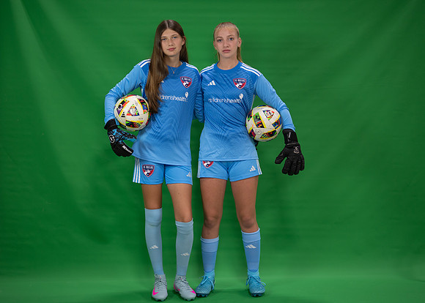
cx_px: 199
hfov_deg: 33.5
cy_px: 141
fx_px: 706
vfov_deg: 24.2
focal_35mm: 59
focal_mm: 50
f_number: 1.2
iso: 320
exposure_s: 1/500
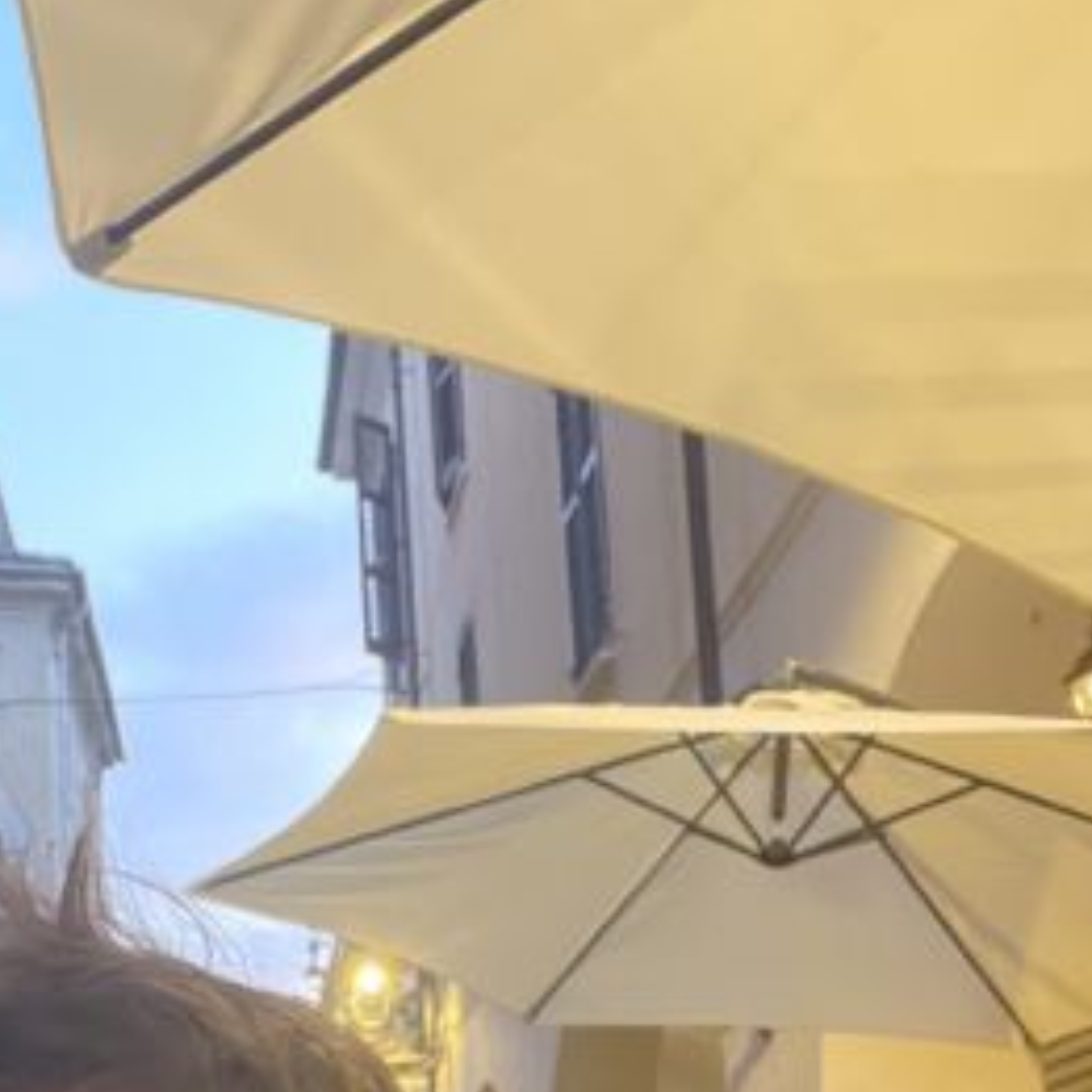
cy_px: 975
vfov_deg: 27.2
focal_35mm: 61
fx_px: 2177
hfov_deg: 28.0
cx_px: 360
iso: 500
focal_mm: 2.71
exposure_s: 1/25
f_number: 2.2
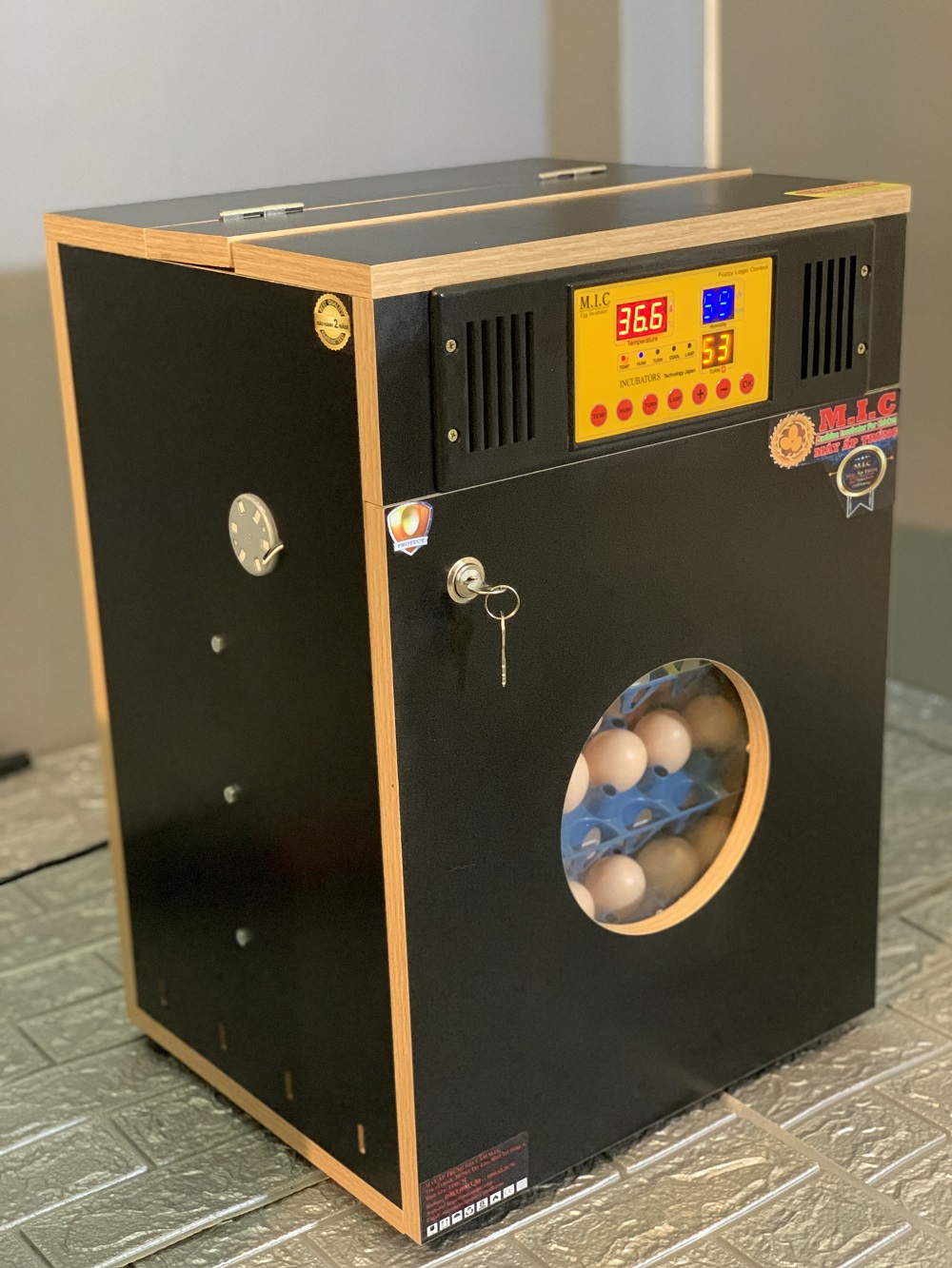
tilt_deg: -17.7
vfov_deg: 36.8
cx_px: 476
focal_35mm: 52
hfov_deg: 28.0
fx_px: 1906
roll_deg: +1.8
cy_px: 634
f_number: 2.4
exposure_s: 1/28
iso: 500
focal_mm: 6
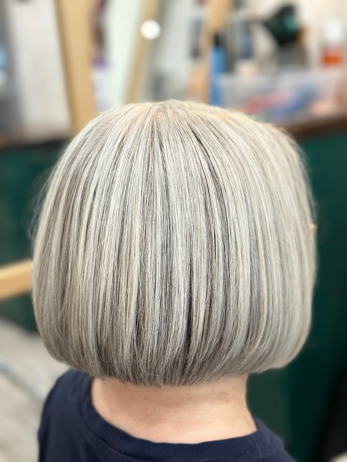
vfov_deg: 39.7
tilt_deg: -16.4
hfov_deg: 30.3
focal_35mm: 48
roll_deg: +3.7
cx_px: 174
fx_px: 642
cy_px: 231
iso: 200
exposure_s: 1/60
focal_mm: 6.86
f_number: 1.78
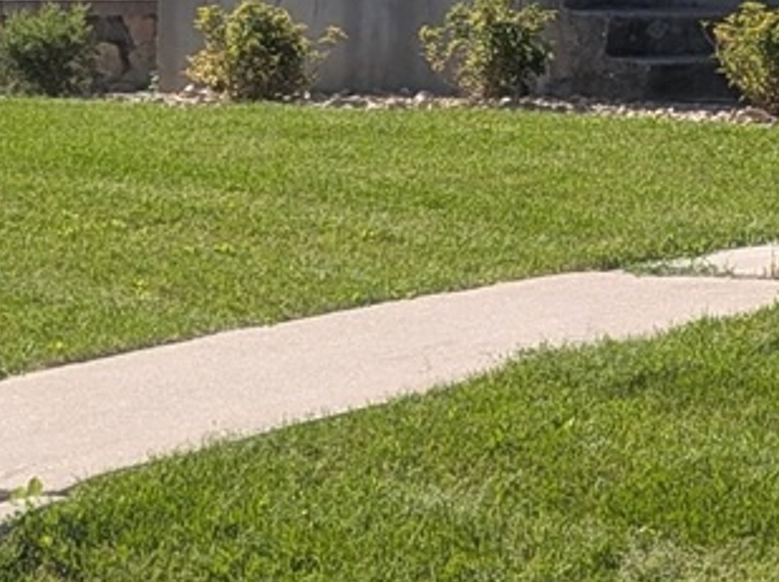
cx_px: 1387
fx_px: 3147
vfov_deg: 10.4
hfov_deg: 12.9
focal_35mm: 140
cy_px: -171
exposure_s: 1/1577
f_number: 1.7
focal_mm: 4.53
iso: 32
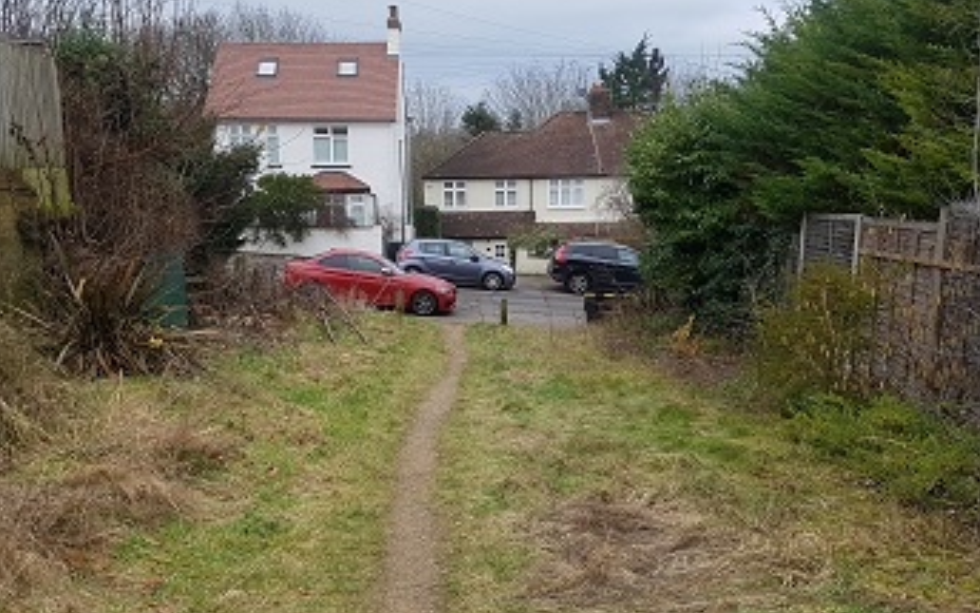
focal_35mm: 32
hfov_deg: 59.6
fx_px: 855
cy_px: 316
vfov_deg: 39.4
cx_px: 473
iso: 50
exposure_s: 1/408
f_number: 1.7
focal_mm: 4.2
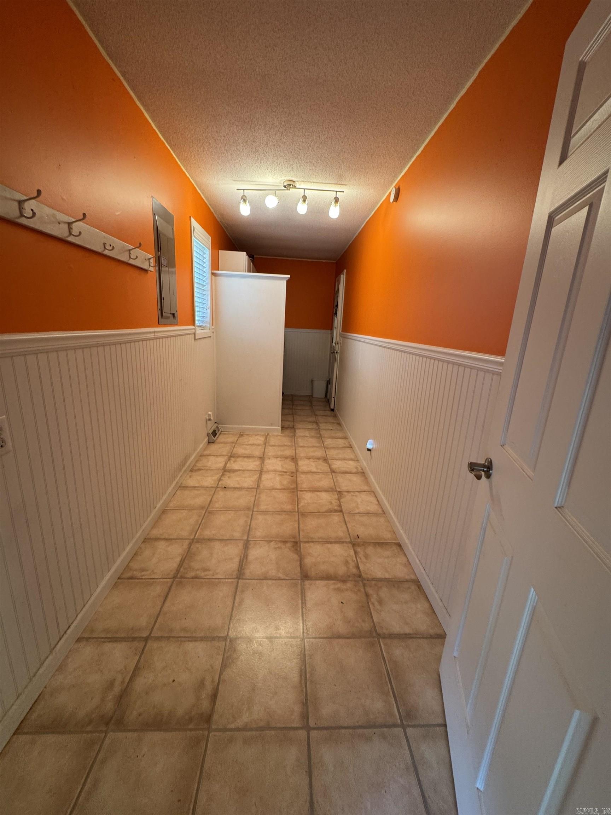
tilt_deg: -13.7
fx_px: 329
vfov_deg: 102.1
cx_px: 306
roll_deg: -3.1
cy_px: 408
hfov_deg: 85.7
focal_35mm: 14
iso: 200
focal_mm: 2.22
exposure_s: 1/60
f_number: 2.2
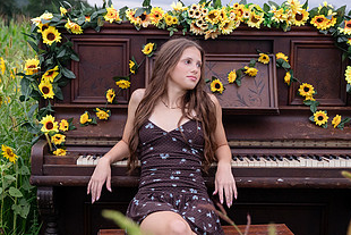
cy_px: 125
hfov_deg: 30.9
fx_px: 634
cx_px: 149
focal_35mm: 65
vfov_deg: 20.9
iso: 2500
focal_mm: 33
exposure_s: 1/160
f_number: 3.2
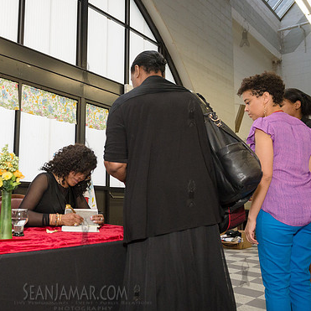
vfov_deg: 49.7
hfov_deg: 48.5
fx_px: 335
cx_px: 93
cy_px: 160
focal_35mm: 33
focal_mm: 24
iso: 2000
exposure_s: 1/500
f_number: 4.5
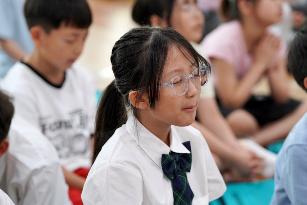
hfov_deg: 15.4
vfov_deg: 10.3
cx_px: 154
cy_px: 102
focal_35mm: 133
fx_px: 1134
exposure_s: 1/160
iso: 1250
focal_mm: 133
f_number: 4
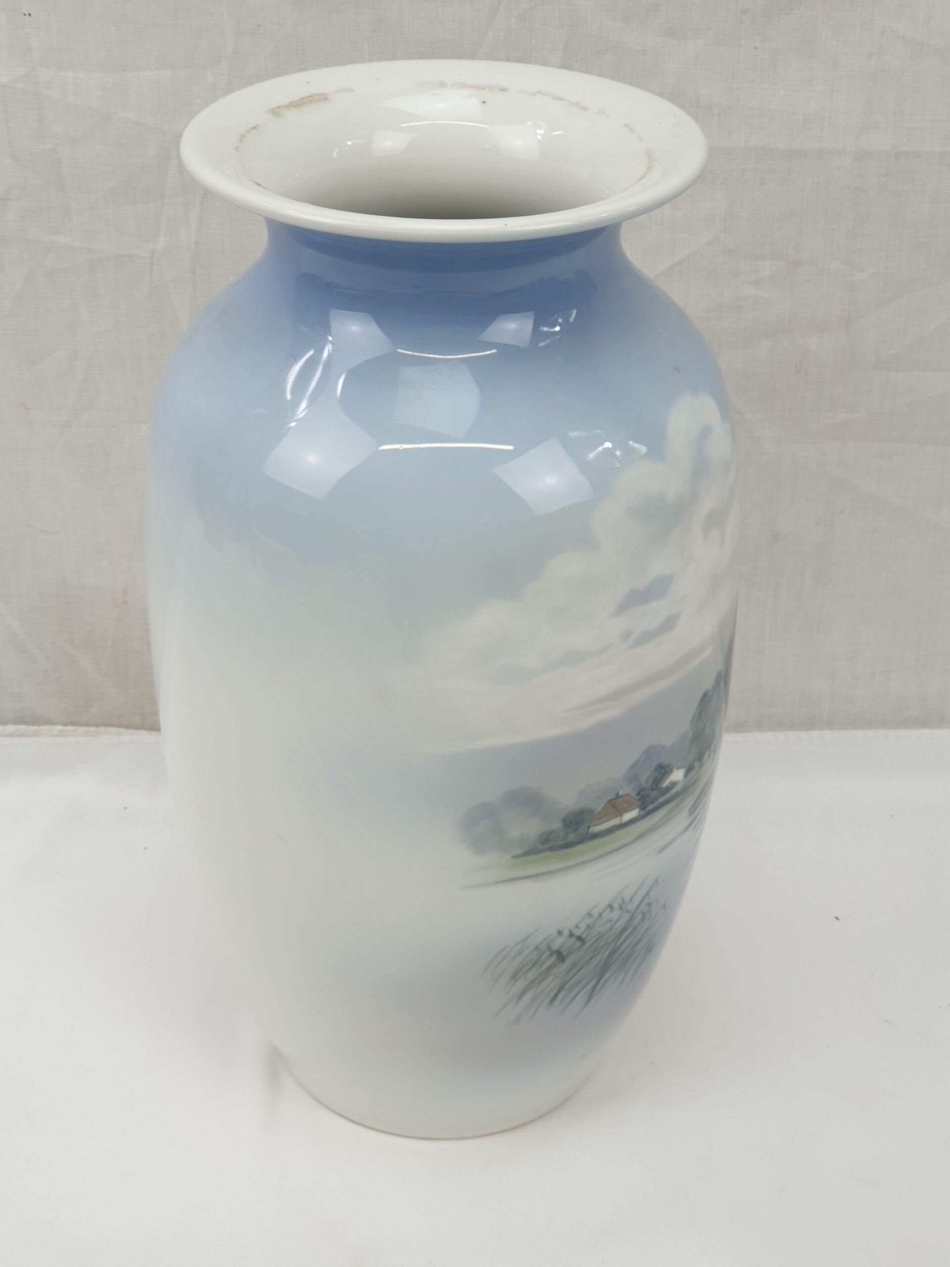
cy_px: 634
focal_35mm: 52
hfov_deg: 28.0
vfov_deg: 36.8
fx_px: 1903
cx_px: 475
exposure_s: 1/33
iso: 100
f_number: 2.4
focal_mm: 6
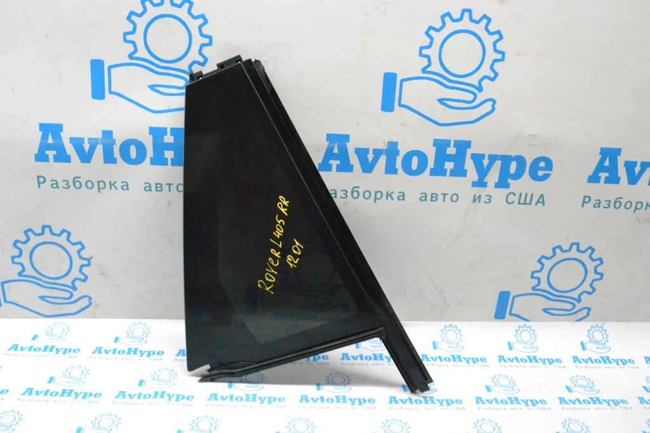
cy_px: 216
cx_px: 325
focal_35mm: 36
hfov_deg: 53.1
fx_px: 650
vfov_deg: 36.9
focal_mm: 24
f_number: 9
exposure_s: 1/160
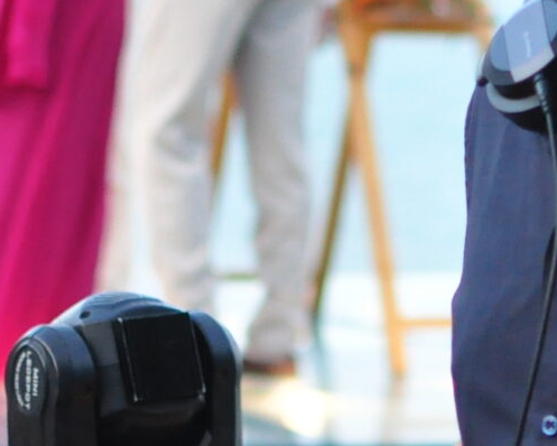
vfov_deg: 6.1
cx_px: 631
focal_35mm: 253
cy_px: 63
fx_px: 4179
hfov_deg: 7.6
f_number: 1.8
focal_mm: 35
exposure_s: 1/1250
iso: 1000
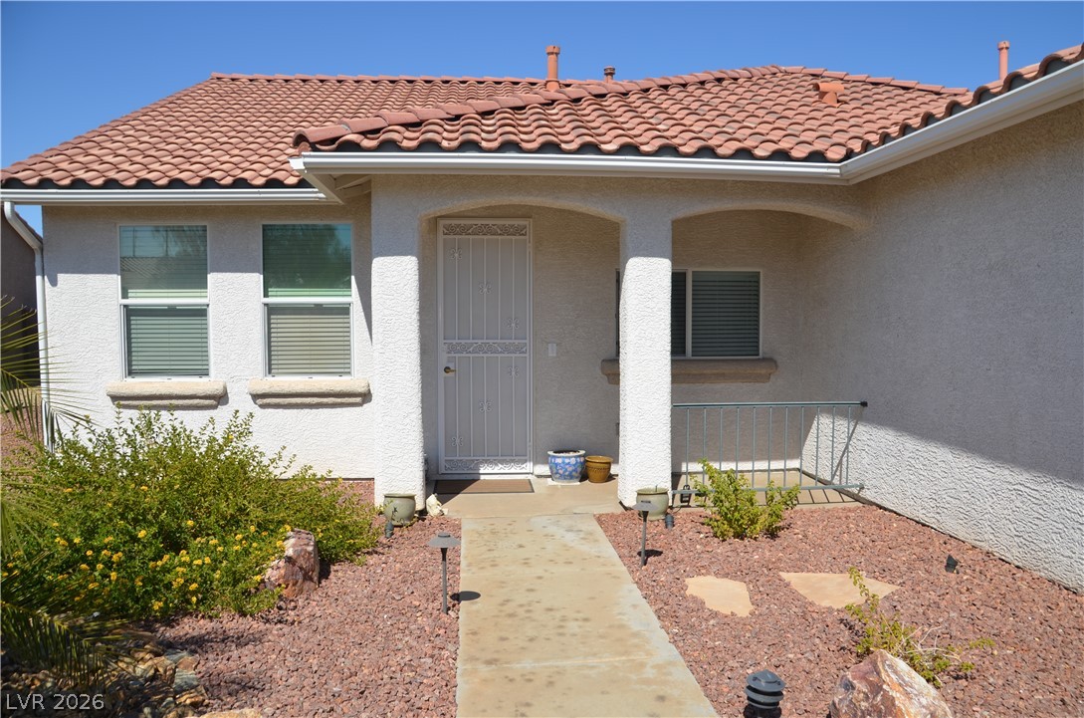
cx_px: 542
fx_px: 811
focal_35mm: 27
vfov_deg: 47.7
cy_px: 359
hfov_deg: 67.5
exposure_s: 1/320
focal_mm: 18
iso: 100
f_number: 9
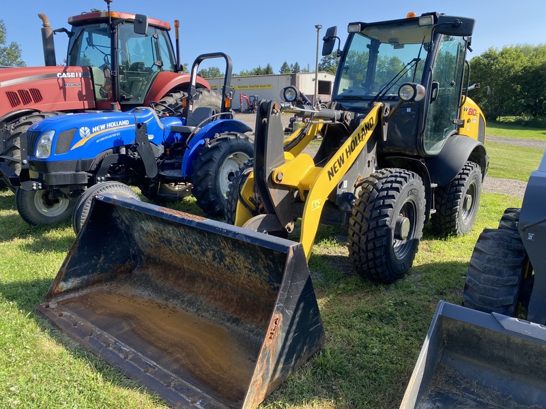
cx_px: 273
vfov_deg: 53.1
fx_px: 410
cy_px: 204
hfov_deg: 67.3
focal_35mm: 26
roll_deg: +1.2
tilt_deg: -13.6
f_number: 1.8
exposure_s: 1/805
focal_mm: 4.25
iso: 32
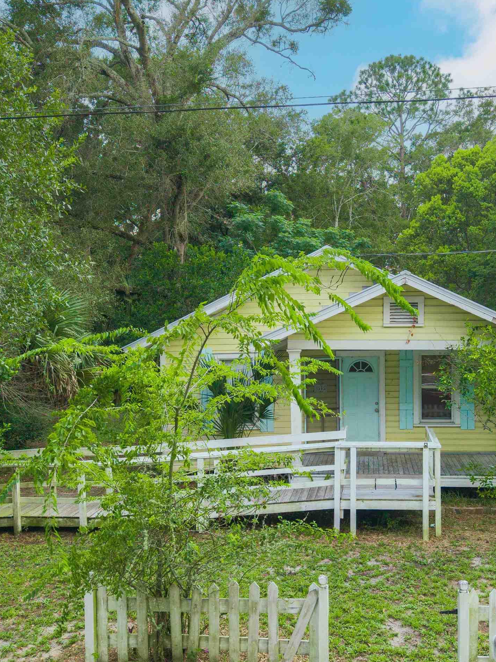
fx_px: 745
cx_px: 327
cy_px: 378
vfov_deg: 47.7
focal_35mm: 39
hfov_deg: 36.5
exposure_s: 1/3200
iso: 420
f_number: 1.8
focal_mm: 8.67
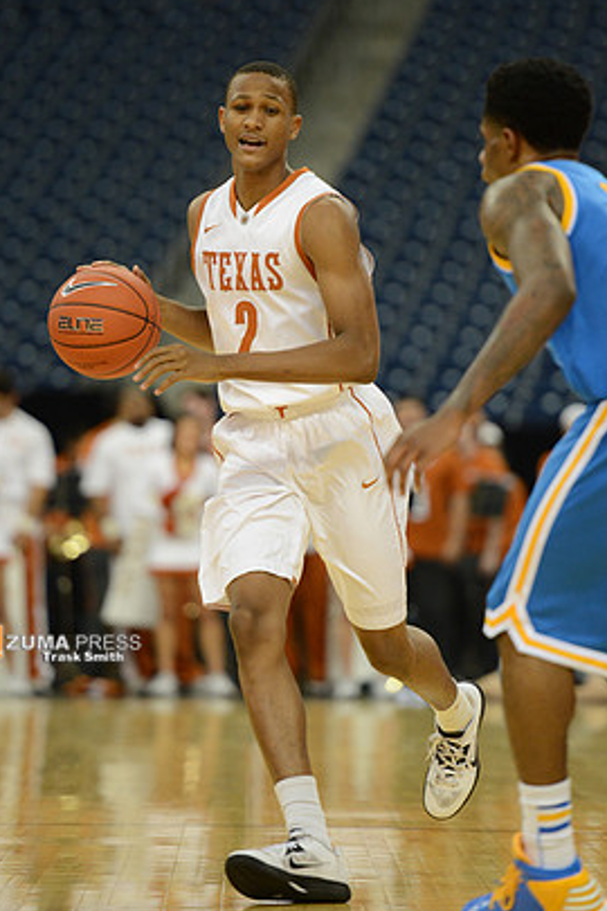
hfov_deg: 6.2
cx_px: 308
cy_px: 443
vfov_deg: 9.3
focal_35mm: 222
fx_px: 5614
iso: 3200
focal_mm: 200
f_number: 2.8
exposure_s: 1/1600
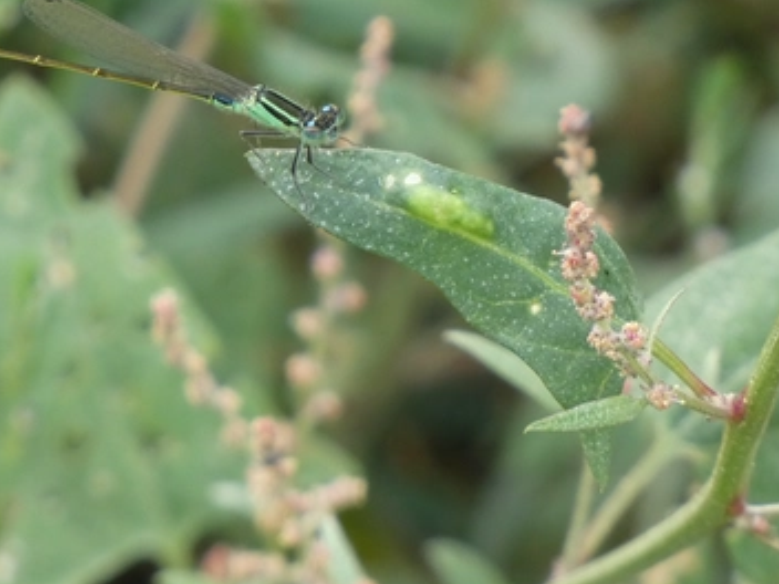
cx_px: 212
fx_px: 26285
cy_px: 69
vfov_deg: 1.3
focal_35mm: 1168
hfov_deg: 1.7
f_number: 5.6
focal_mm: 115
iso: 320
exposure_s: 1/100
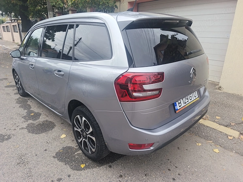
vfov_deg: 58.9
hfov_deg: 73.9
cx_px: 122
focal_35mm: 23
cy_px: 91
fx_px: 161
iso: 100
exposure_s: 1/100
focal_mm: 6.18
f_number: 1.65
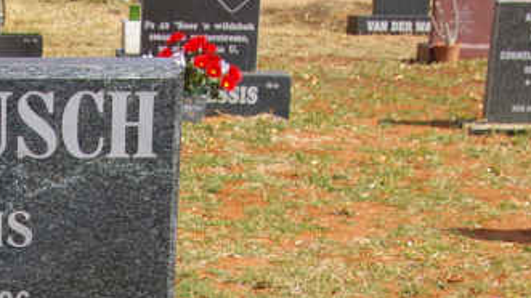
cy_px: 429
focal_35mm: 115
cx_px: -22
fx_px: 1619
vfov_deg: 10.2
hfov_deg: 18.1
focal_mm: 26
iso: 200
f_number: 8
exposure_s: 1/250
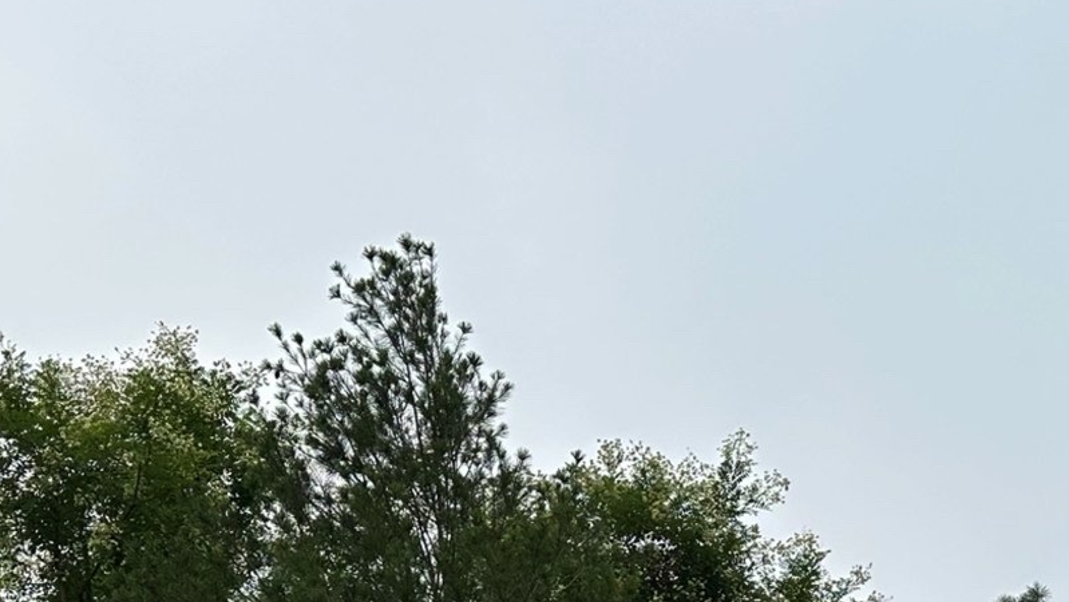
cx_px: 629
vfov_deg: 16.0
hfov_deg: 31.4
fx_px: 1900
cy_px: 990
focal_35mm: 67
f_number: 1.78
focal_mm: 6.86
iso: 80
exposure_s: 1/1845
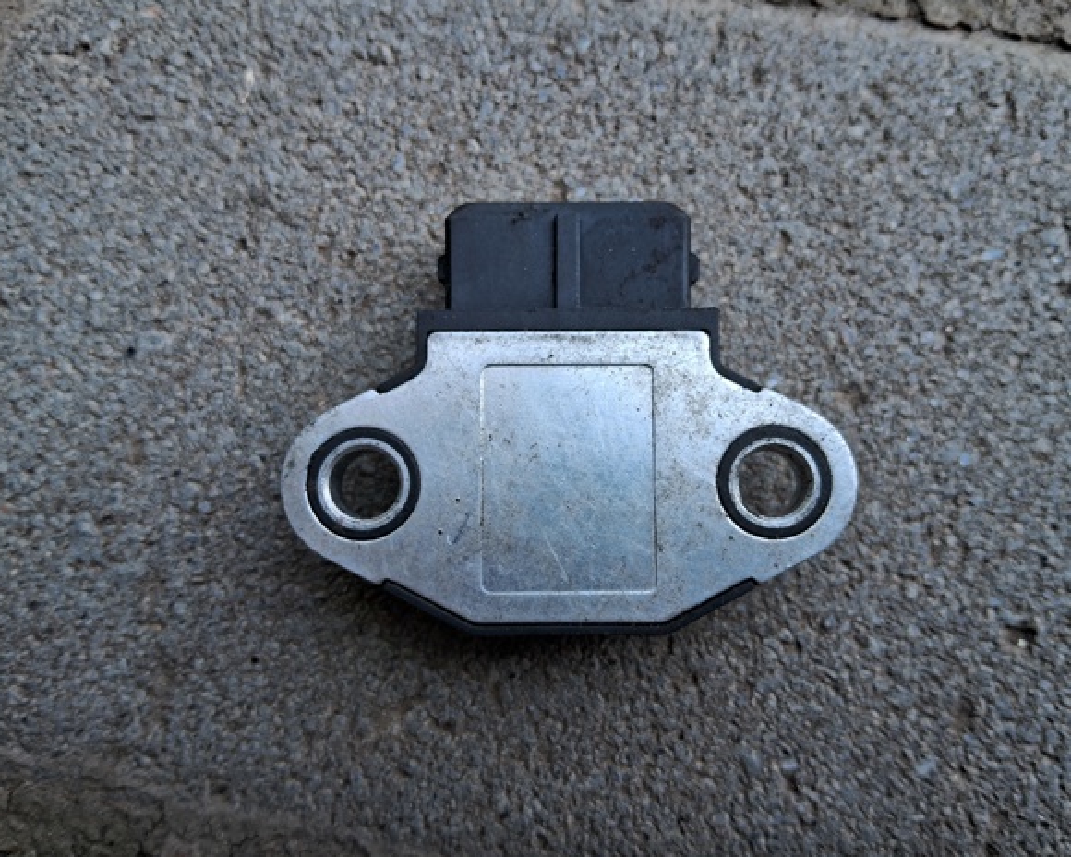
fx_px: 888
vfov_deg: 51.5
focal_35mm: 28
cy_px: 439
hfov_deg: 62.2
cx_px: 569
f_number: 1.8
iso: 32
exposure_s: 1/100
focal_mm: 3.98
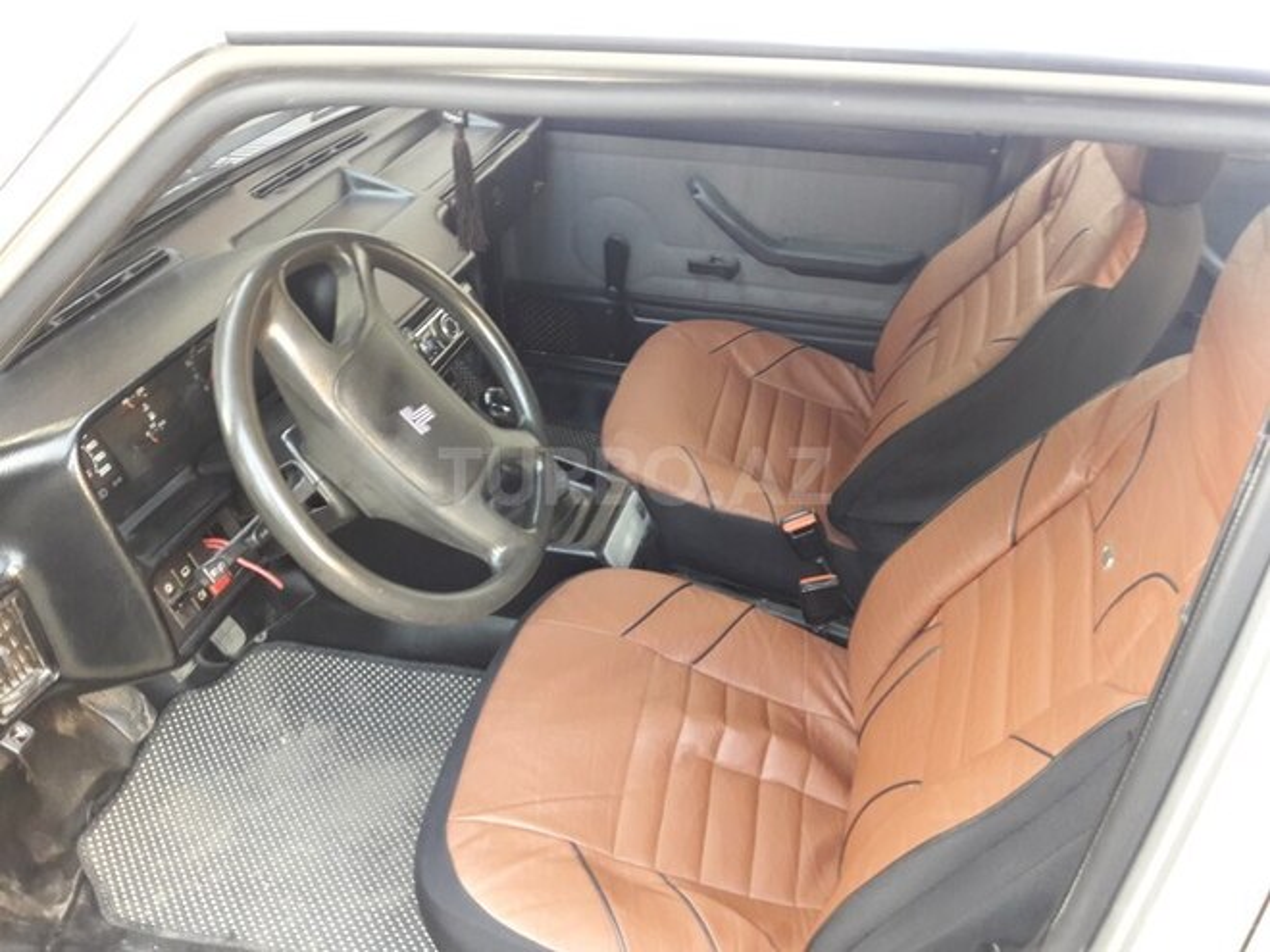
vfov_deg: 49.7
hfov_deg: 63.4
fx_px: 1027
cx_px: 635
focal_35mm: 28
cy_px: 476
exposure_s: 1/17
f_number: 1.9
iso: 160
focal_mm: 3.7
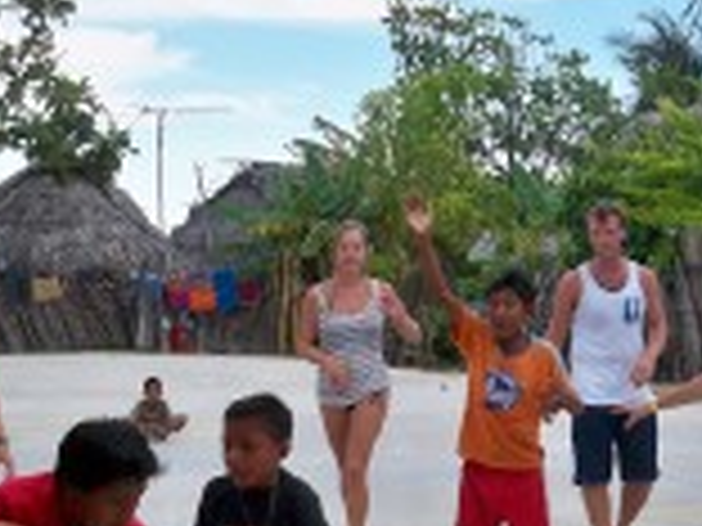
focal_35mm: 90
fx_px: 1825
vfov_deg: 16.4
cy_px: 297
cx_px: 621
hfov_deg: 21.3
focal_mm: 6.3
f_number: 3.1
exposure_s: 1/400
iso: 64
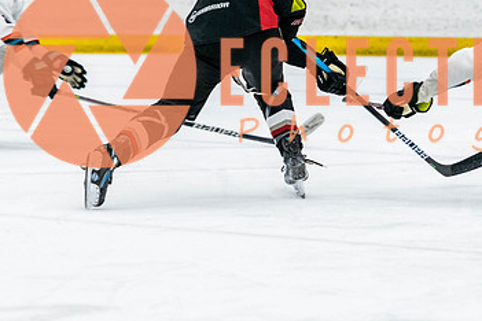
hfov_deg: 5.8
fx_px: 4726
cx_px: 295
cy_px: 109
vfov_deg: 3.9
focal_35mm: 353
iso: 2000
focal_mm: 135
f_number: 2.8
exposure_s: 1/640
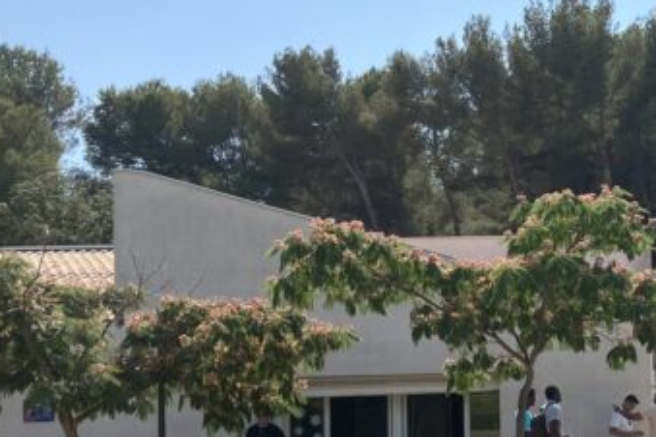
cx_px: 673
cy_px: 373
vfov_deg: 20.3
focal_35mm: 66
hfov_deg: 28.4
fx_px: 1203
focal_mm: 3.99
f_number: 1.8
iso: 32
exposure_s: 1/1869
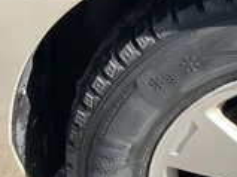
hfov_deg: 24.5
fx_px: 499
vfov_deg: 20.0
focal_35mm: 73
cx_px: 274
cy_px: 131
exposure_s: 1/674
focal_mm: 3
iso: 25
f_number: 1.8
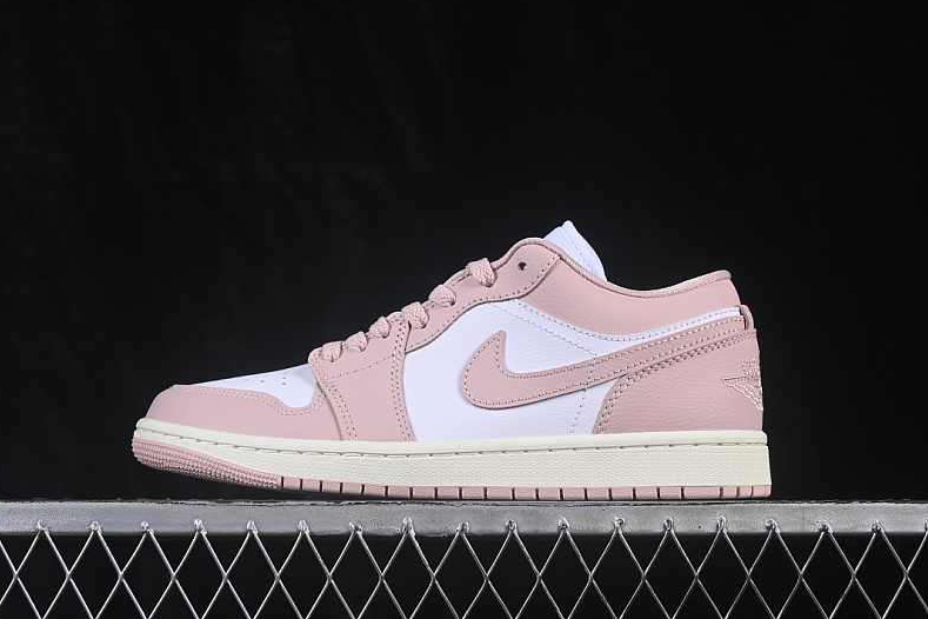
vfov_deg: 17.9
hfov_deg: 26.7
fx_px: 1959
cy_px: 307
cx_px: 462
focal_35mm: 76
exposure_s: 1/80
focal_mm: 50
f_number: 8
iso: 160
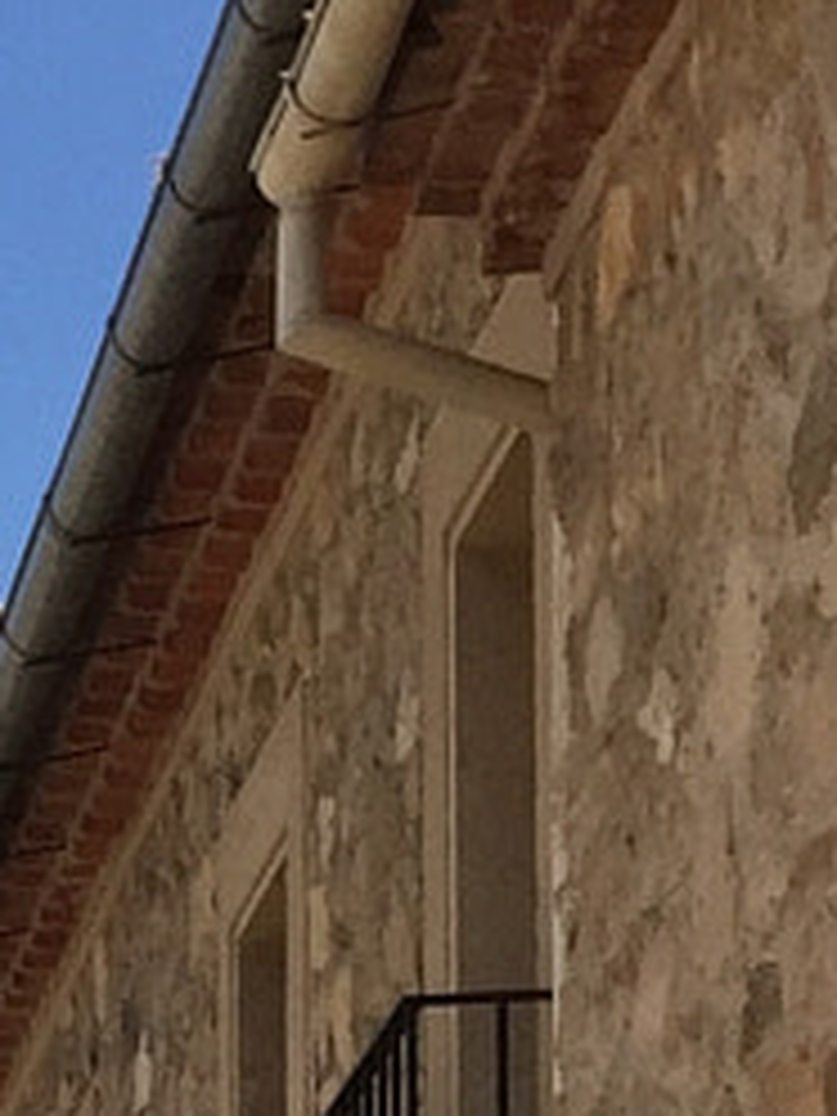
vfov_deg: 10.0
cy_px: 2079
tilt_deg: +6.5
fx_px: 6029
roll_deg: -2.7
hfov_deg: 7.1
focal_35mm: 187
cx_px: -1656
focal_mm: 4.15
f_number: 2.2
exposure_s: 1/2475
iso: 32
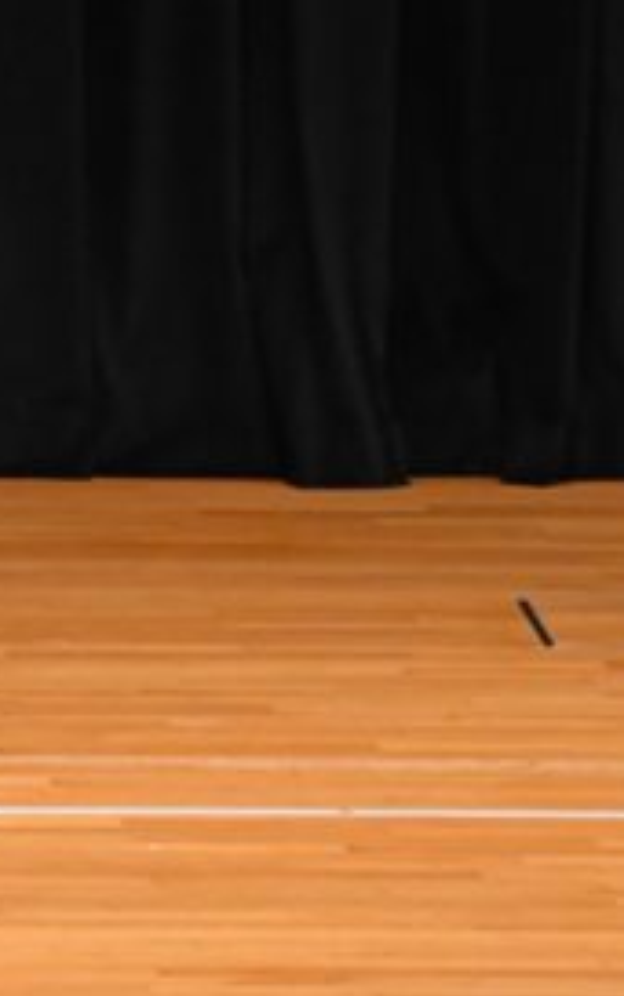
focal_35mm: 694
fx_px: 18854
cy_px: 113
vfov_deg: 3.0
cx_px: -480
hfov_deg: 1.9
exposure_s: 1/400
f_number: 5.6
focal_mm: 160
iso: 3200
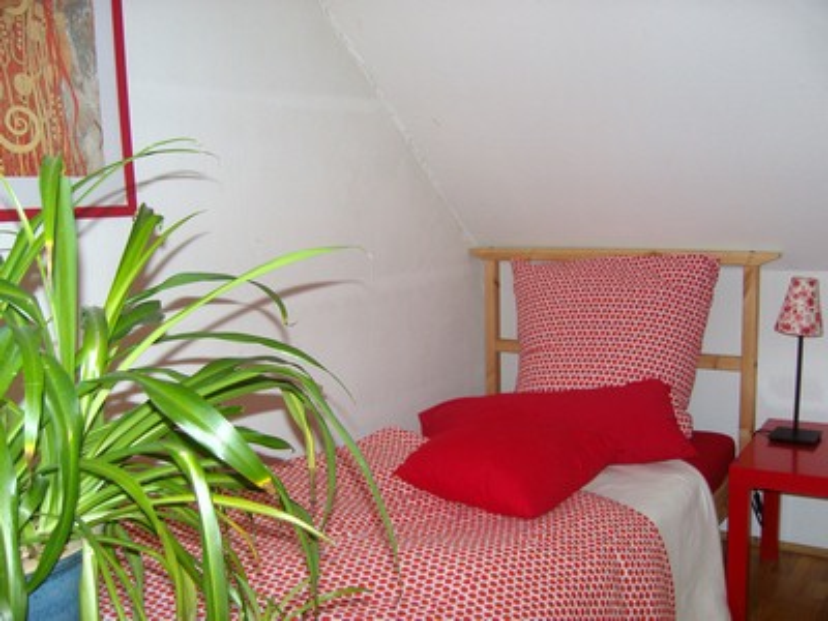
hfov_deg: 54.0
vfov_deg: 41.8
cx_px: 414
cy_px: 310
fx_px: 813
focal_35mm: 34
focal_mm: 7.3
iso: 100
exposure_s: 1/40
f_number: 2.8
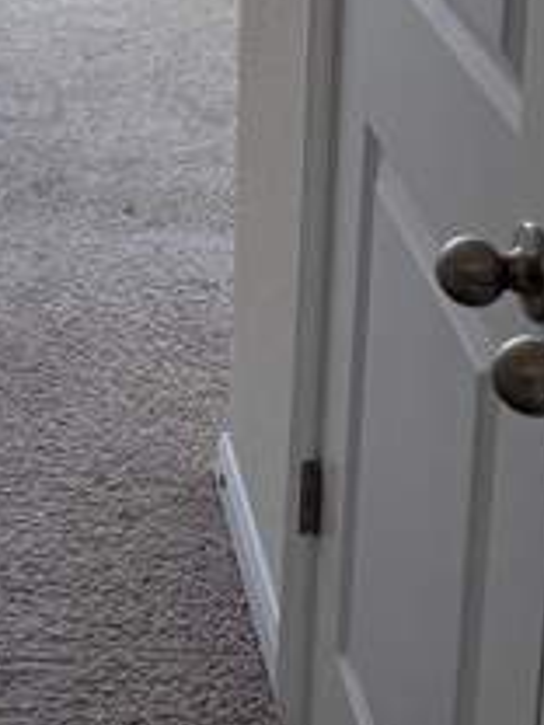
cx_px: -157
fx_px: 1551
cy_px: -251
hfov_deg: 18.5
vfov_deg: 23.0
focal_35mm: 74
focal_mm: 6.76
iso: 100
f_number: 1.78
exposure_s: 1/348
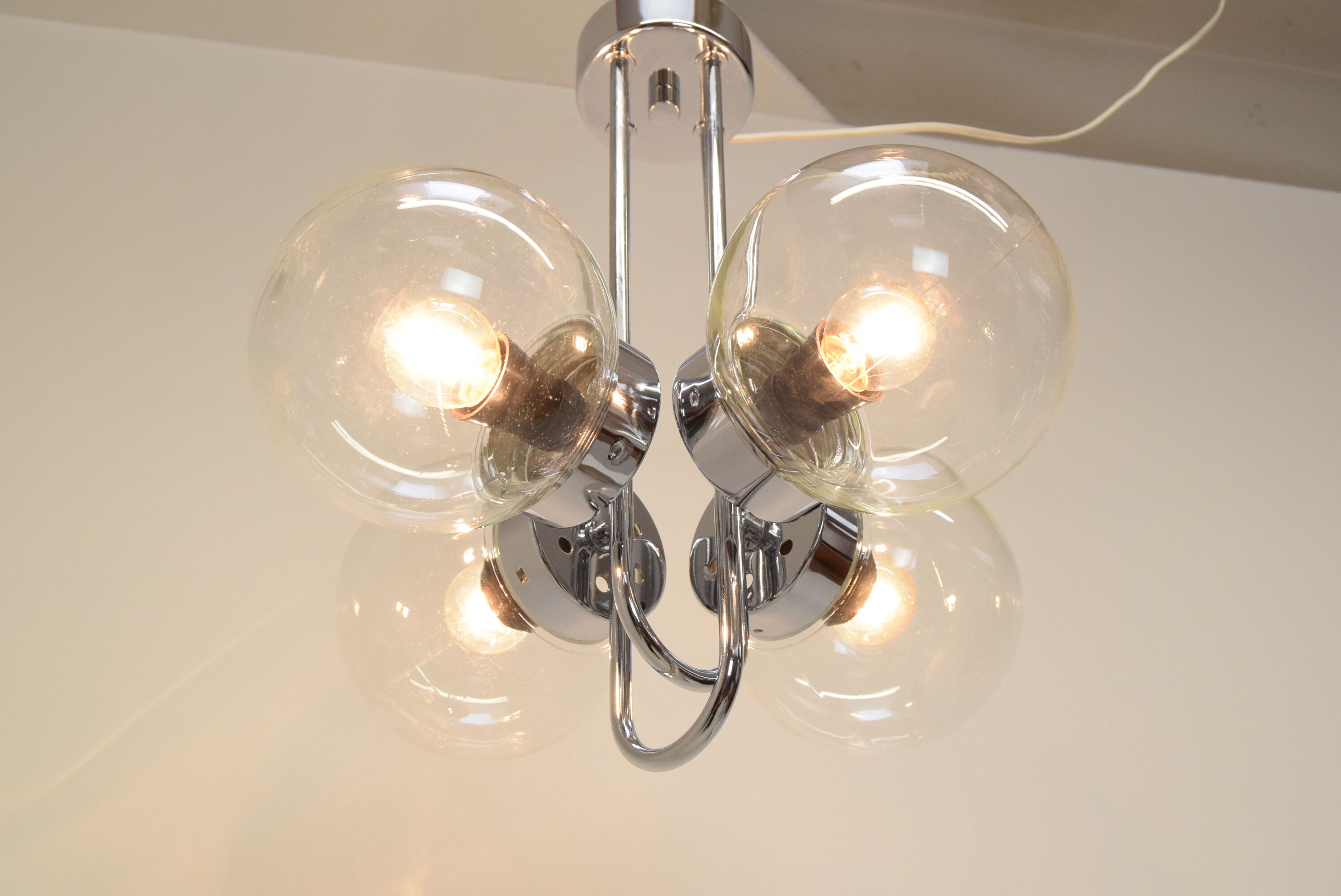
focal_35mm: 45
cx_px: 670
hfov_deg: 43.6
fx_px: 1677
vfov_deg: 29.9
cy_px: 448
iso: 1600
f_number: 8
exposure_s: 1/250
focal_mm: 30
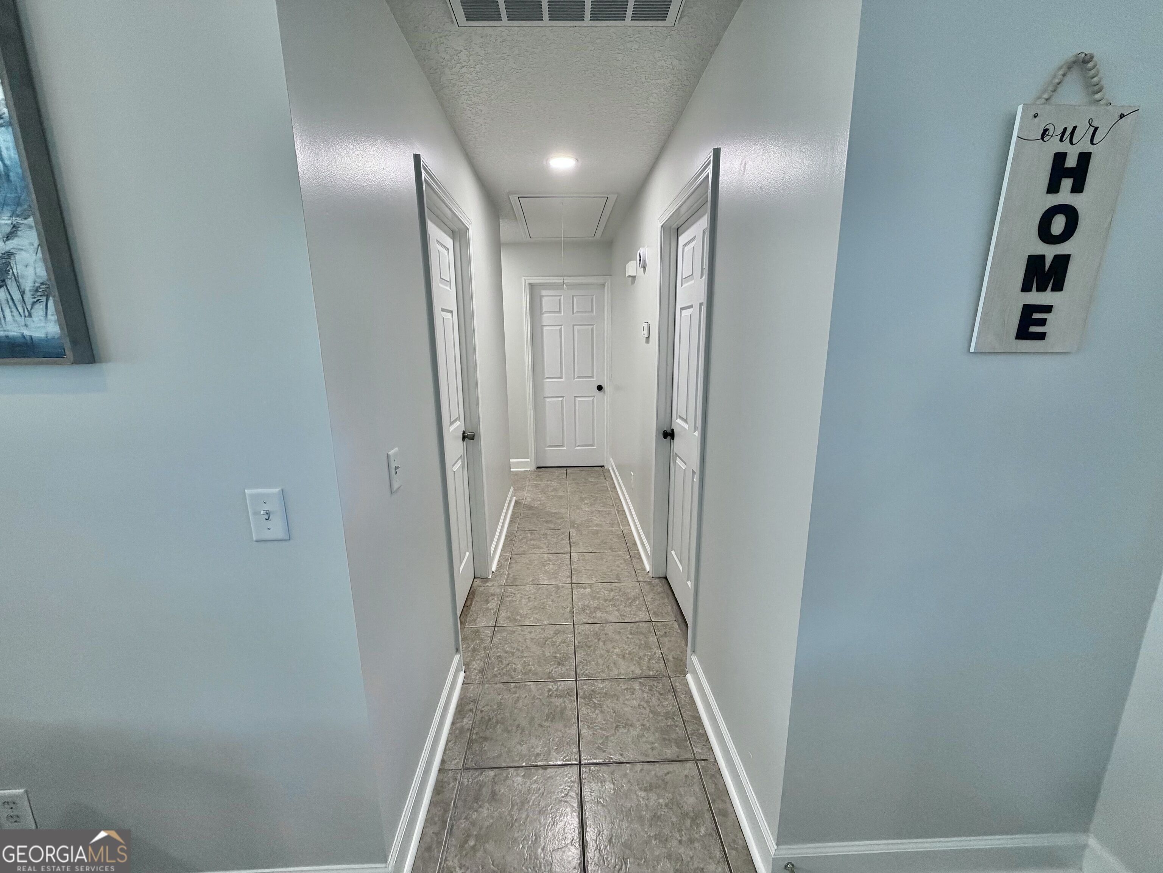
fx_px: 470
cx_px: 582
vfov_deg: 85.7
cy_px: 436
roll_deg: +1.0
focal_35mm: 14
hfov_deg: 102.1
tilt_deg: -12.3
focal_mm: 2.22
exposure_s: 1/120
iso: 320
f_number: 2.2
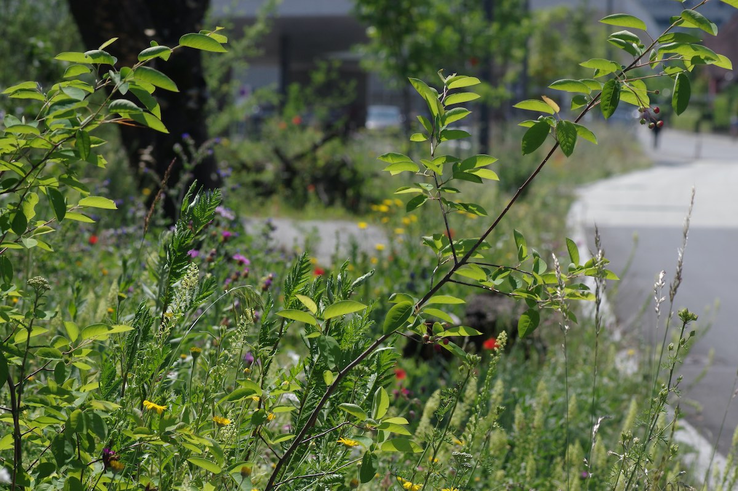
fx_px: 3072
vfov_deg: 9.1
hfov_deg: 13.7
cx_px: 369
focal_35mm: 150
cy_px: 246
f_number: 9
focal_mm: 100
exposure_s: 1/800
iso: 400
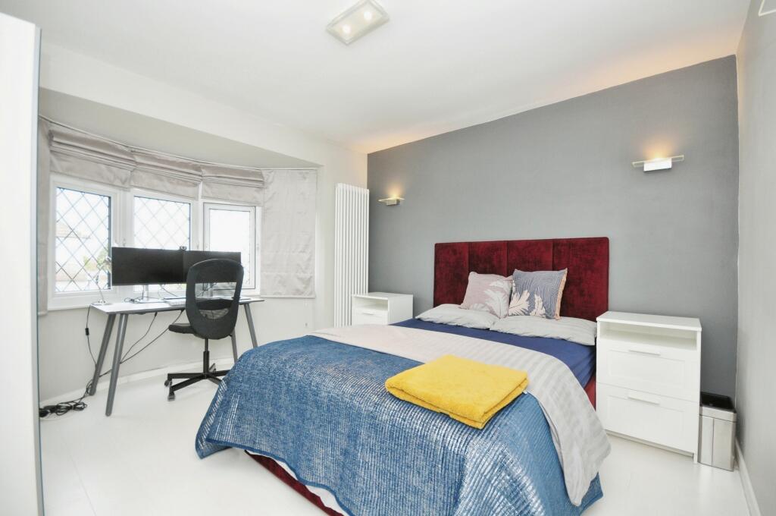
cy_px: 258
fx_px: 323
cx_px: 388
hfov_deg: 100.5
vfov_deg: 77.2
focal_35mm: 15
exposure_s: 1/60
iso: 500
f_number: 6.3
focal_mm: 10
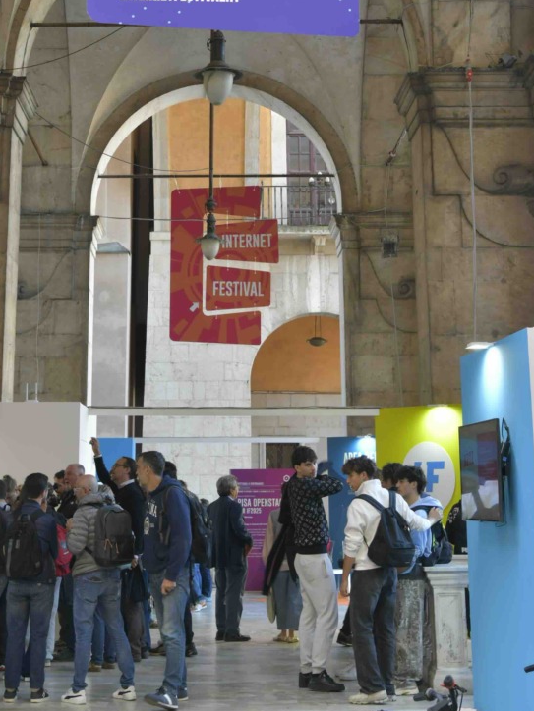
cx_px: 237
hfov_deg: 21.6
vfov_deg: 27.8
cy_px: 105
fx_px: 1399
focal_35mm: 68
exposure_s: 1/50
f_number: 5.6
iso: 200
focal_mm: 40
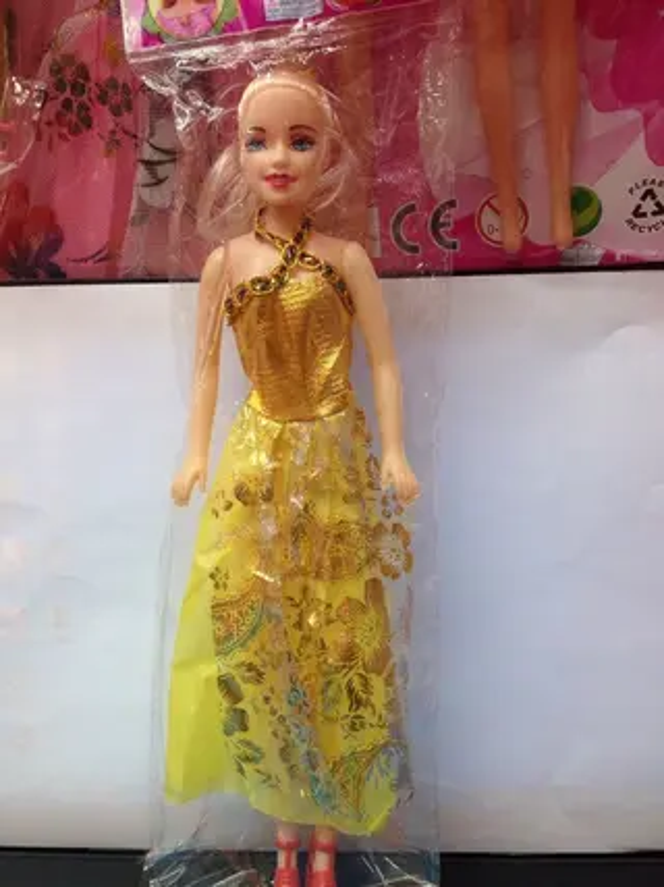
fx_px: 896
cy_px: 444
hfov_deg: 40.7
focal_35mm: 35
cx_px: 332
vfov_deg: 52.6
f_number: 2.4
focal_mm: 4.28
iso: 80
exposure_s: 1/20
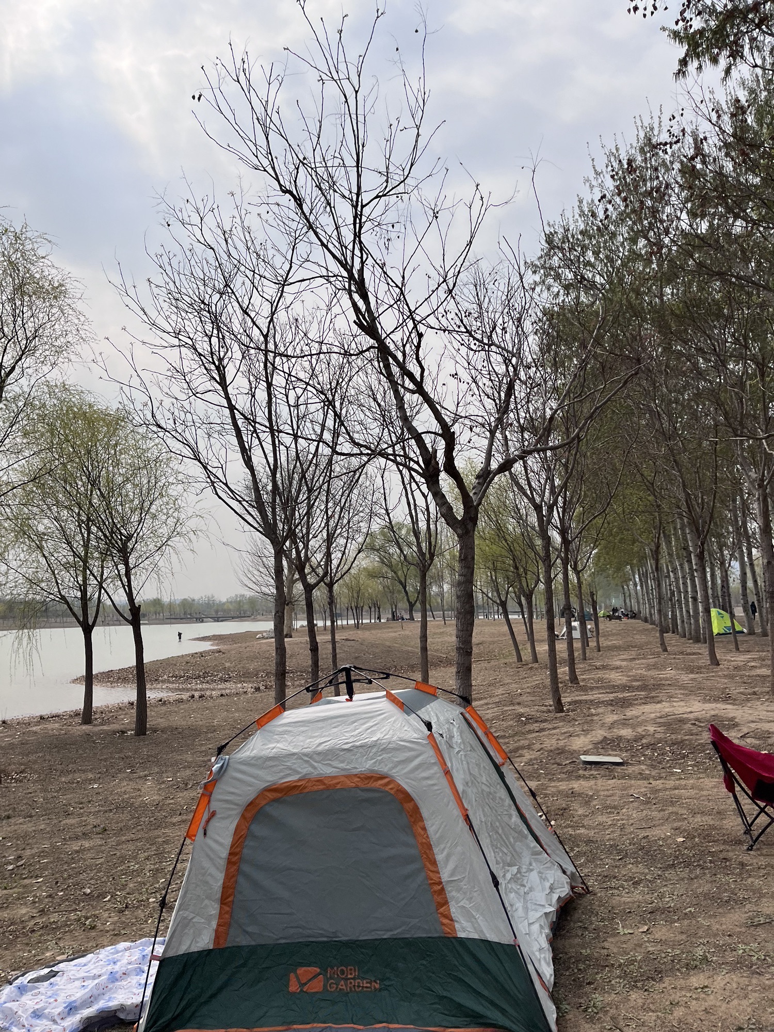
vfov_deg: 67.3
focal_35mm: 26
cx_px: 387
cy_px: 516
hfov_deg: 53.1
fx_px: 775
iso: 50
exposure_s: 1/8403
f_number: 1.6
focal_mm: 5.1
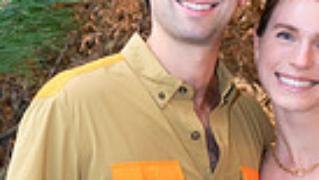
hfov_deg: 10.7
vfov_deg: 6.0
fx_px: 1691
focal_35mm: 200
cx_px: 249
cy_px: 269
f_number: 5
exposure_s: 1/100
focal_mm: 58
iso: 3200
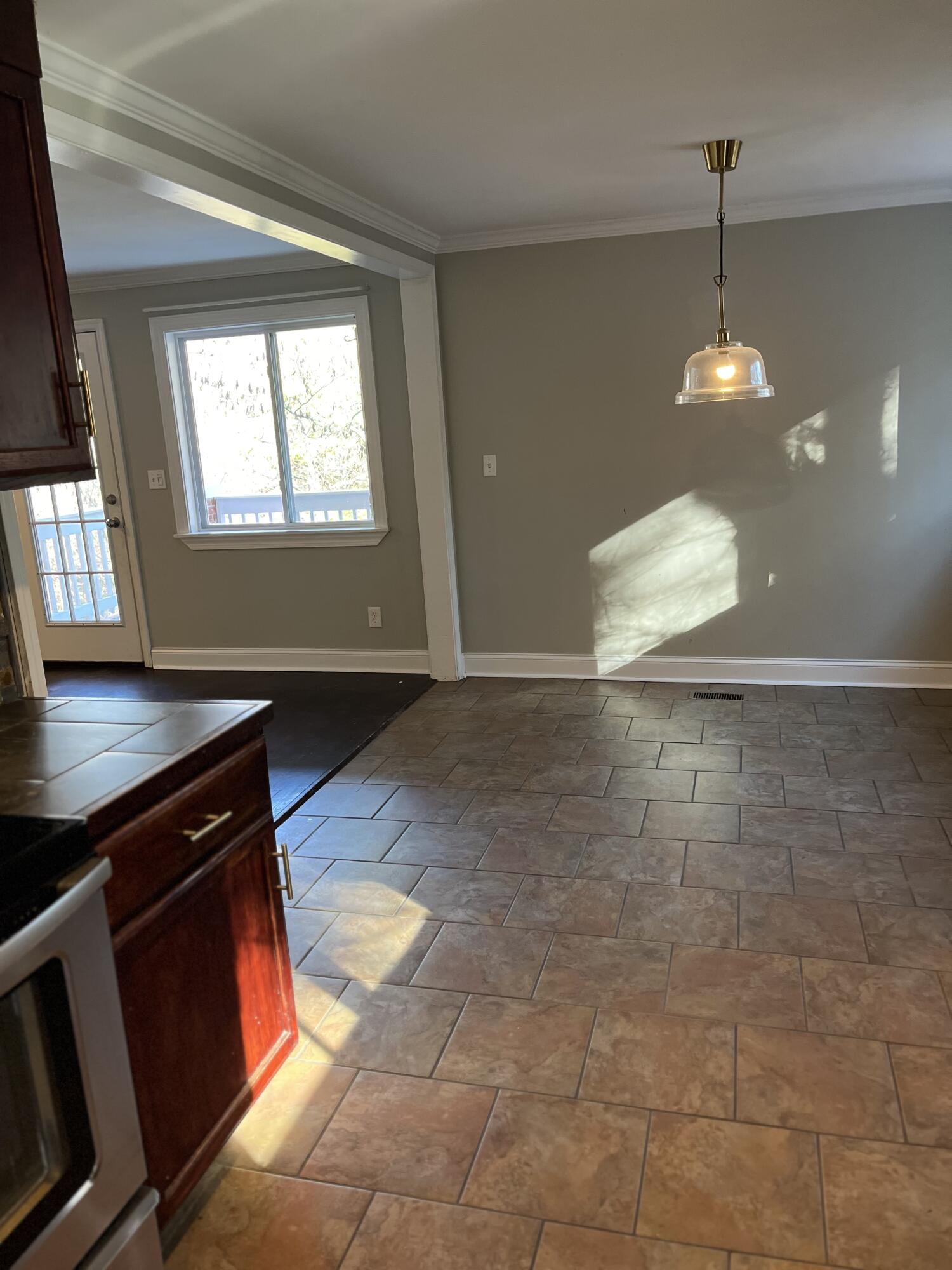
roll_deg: +4.8
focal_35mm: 26
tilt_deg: -13.8
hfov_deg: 53.1
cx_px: 476
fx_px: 953
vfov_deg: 67.3
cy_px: 635
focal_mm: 5.1
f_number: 1.6
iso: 200
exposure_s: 1/60
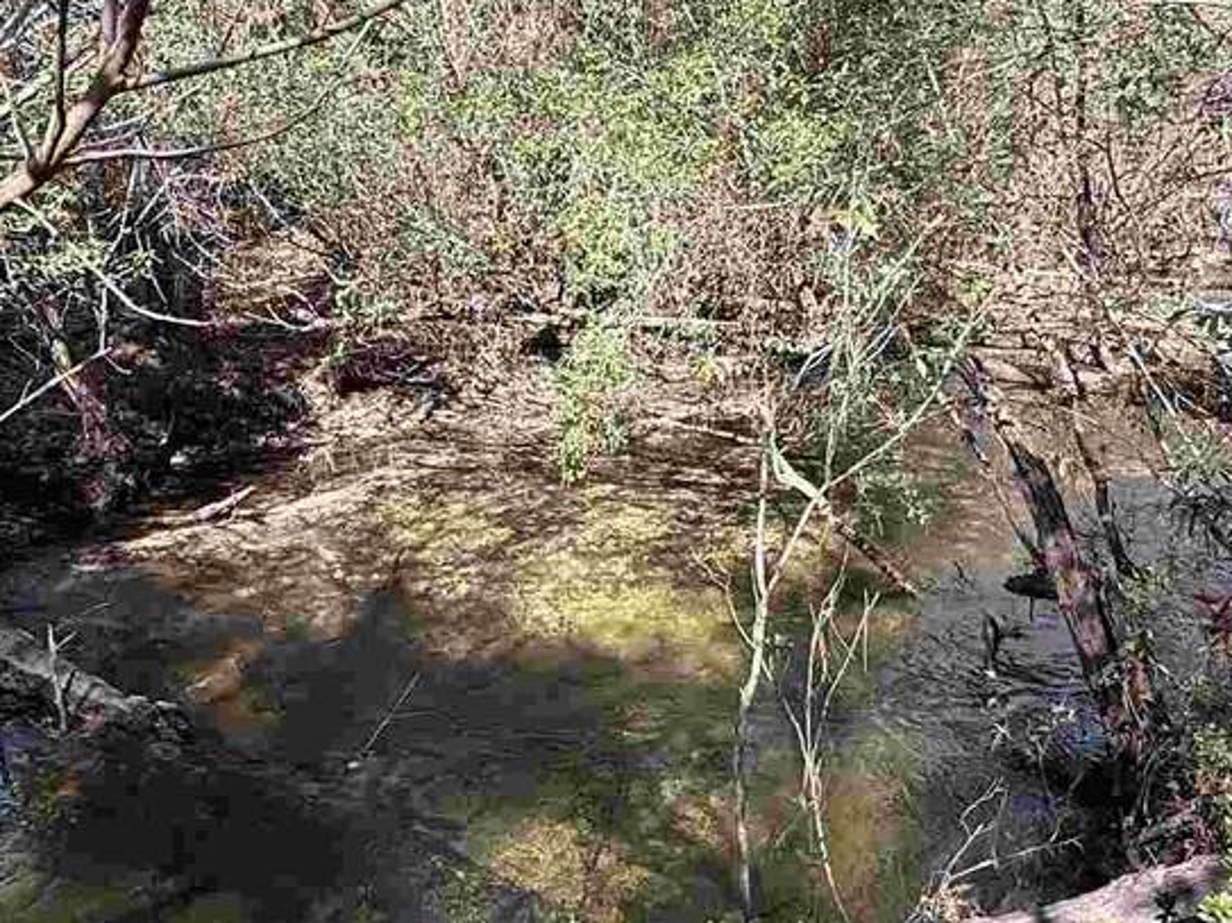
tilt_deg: -14.0
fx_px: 1174
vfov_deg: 42.9
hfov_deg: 55.3
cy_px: 433
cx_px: 649
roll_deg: -0.4
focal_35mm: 33
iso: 50
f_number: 2.2
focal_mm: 2.22
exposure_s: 1/220
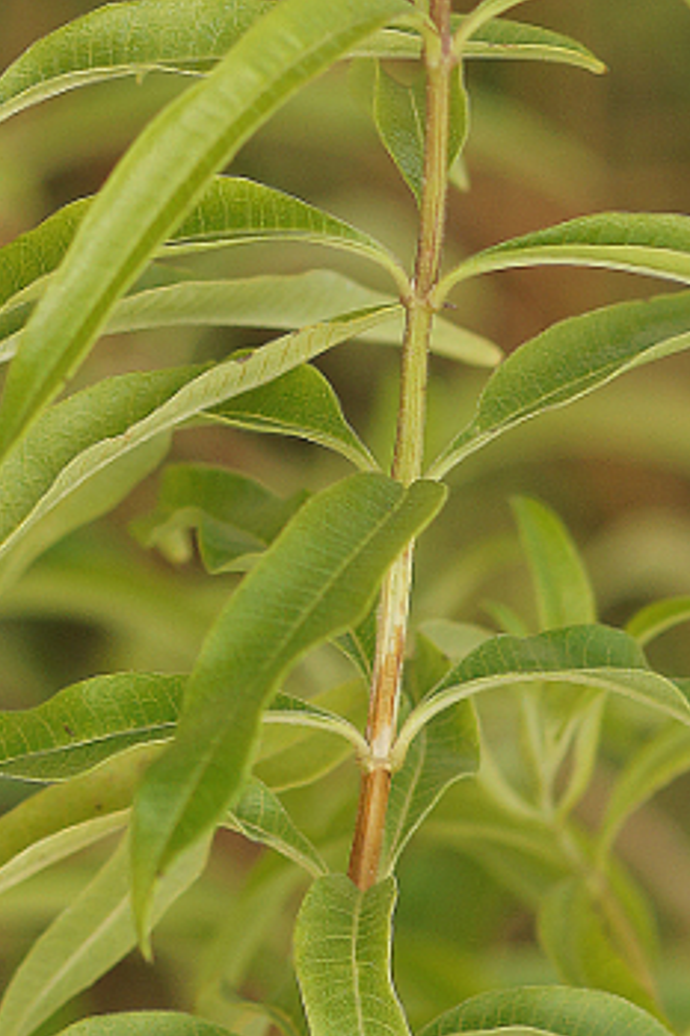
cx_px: -172
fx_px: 14791
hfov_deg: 2.7
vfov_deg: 4.0
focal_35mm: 514
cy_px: 6
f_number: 5
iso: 100
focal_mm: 100
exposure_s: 1/160
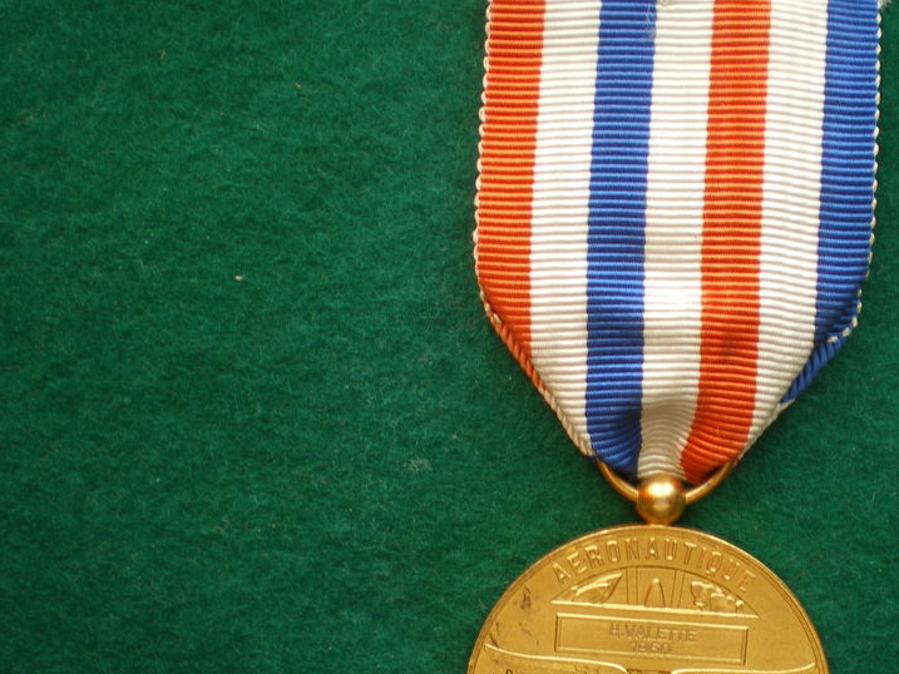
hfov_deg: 35.9
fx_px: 1377
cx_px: 589
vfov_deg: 27.4
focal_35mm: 53
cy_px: 428
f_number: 3.1
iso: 100
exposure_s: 1/50
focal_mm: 6.3
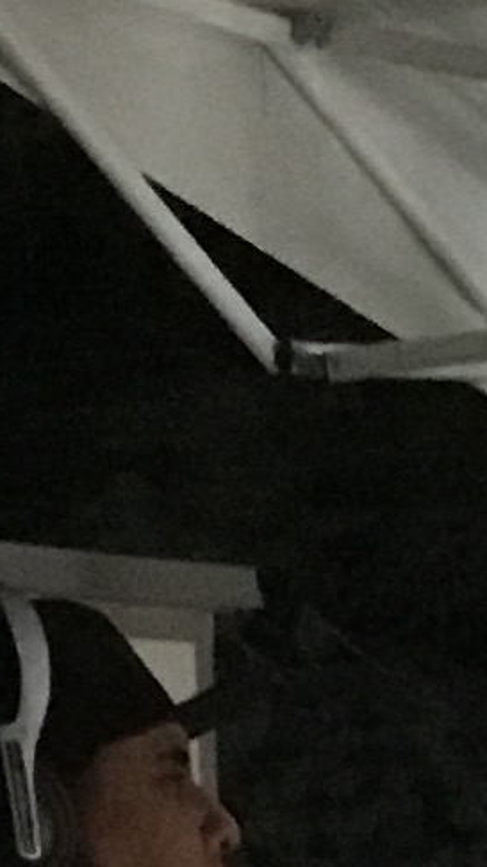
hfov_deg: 4.9
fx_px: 5217
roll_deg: -0.9
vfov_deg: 8.7
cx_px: 1779
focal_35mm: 227
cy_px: 2069
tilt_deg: -14.0
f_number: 2.4
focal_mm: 3.3
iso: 200
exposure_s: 1/24
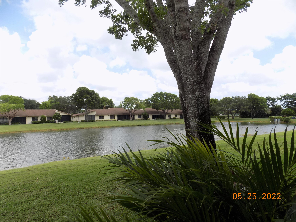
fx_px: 197
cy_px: 111
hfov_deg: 73.9
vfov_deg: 58.9
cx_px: 148
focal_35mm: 23
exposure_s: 1/1000
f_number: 3.1
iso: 80
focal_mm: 4
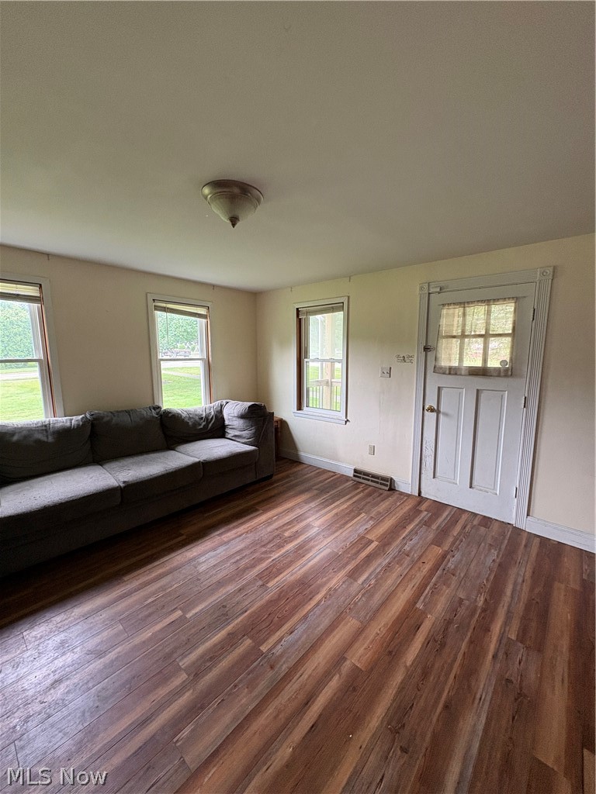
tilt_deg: -7.1
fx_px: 321
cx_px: 298
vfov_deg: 102.1
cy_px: 397
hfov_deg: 85.7
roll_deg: -0.4
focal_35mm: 14
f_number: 2.2
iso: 250
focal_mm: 2.22
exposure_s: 1/60
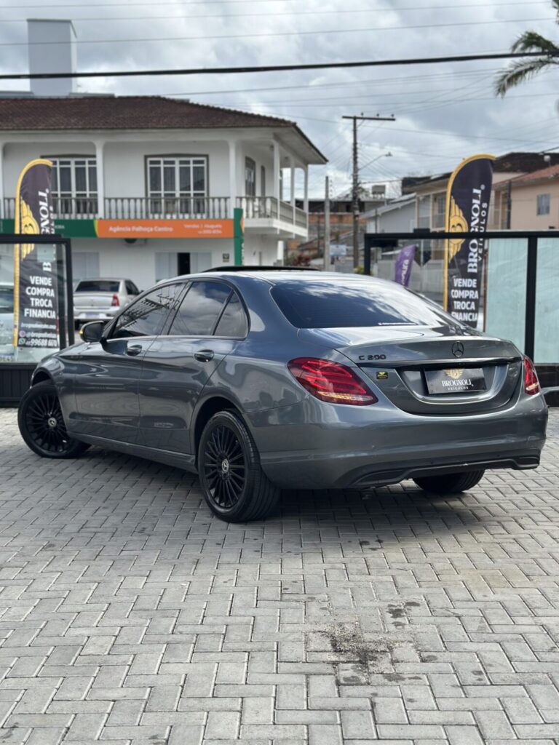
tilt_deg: -6.1
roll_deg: -0.3
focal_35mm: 48
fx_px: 1034
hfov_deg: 30.3
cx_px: 280
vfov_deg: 39.7
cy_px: 372
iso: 80
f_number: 1.78
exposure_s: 1/3058
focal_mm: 6.86
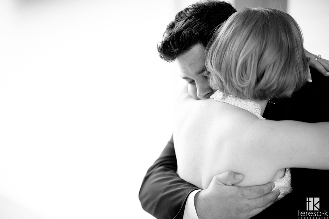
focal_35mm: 85
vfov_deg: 16.1
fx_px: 776
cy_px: 110
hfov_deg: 23.9
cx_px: 164
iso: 800
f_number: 1.4
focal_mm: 85
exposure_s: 1/1250
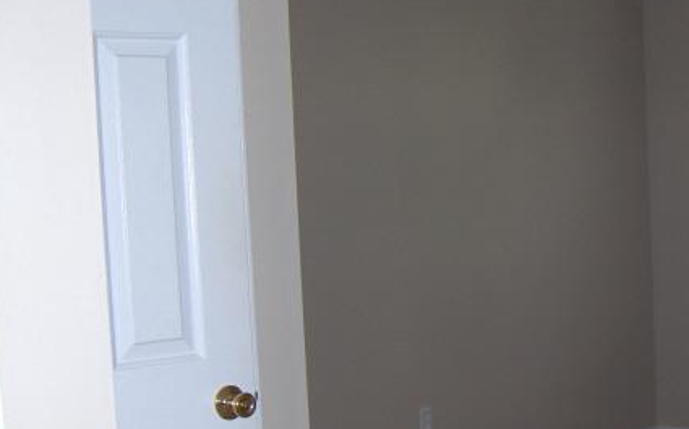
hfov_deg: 25.5
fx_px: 1464
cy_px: 338
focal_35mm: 78
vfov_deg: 16.6
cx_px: 640
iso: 100
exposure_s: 1/60
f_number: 2.8
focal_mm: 8
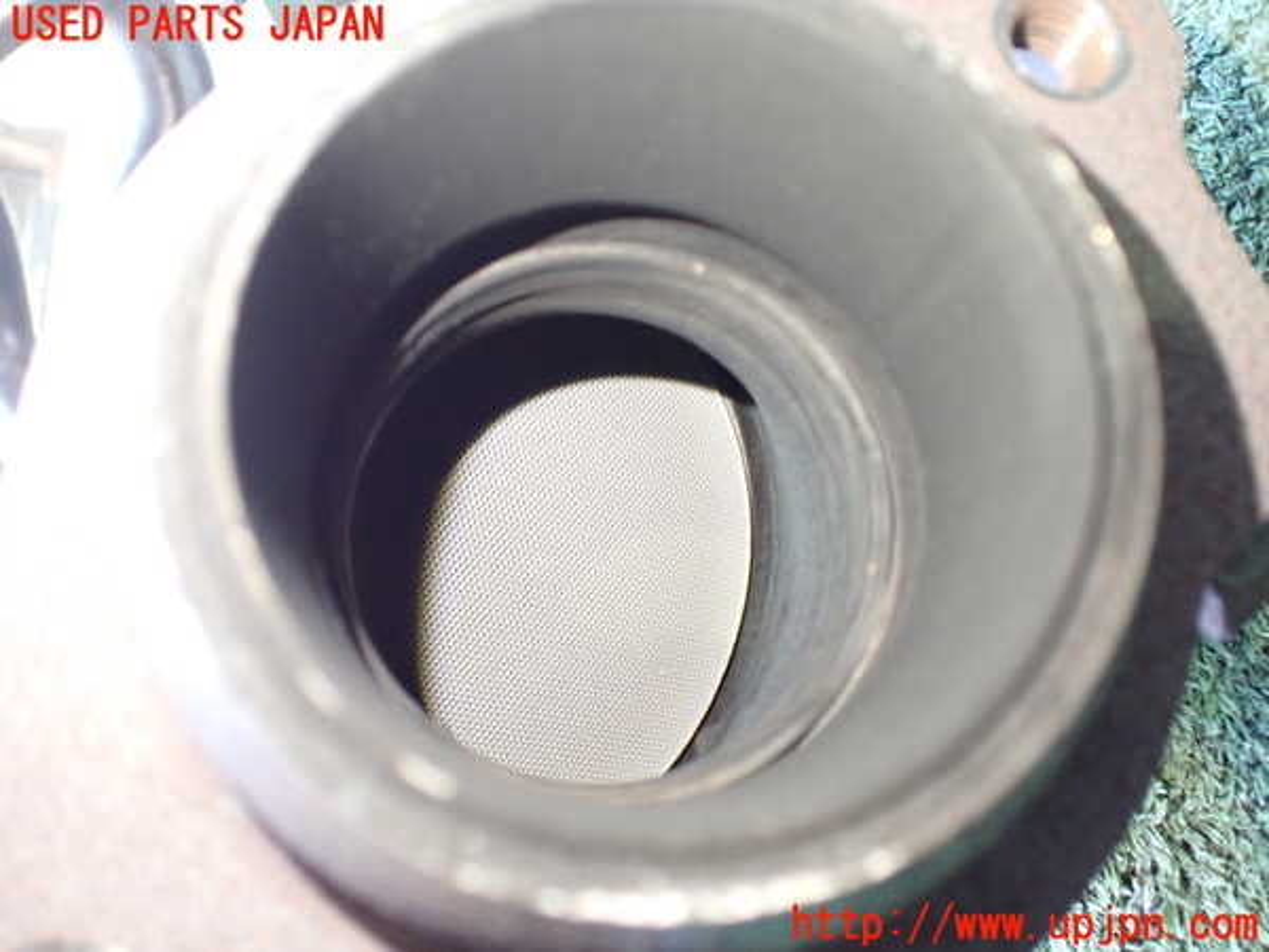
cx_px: 634
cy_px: 476
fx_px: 1100
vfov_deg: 46.8
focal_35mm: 30
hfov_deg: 60.0
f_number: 2.3
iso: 1000
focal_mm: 5.4
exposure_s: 1/30
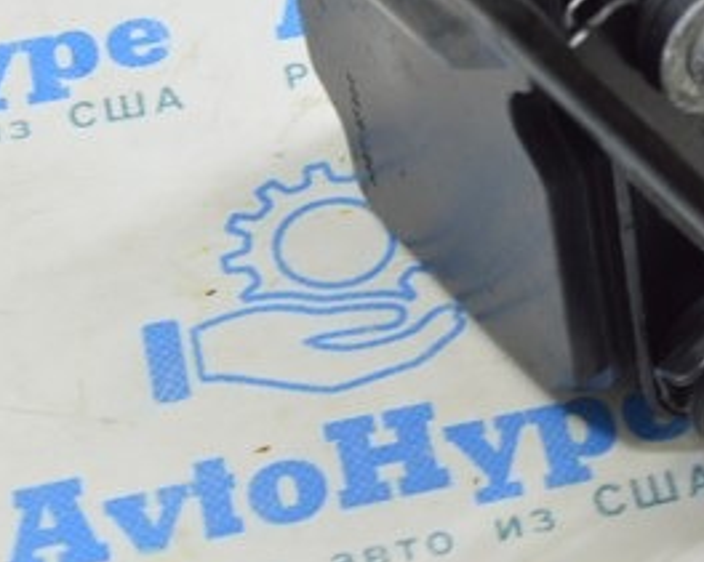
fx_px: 2958
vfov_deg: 10.8
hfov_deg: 13.2
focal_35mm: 142
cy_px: 71
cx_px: 843
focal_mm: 26
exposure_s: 1/20
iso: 400
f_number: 5.6
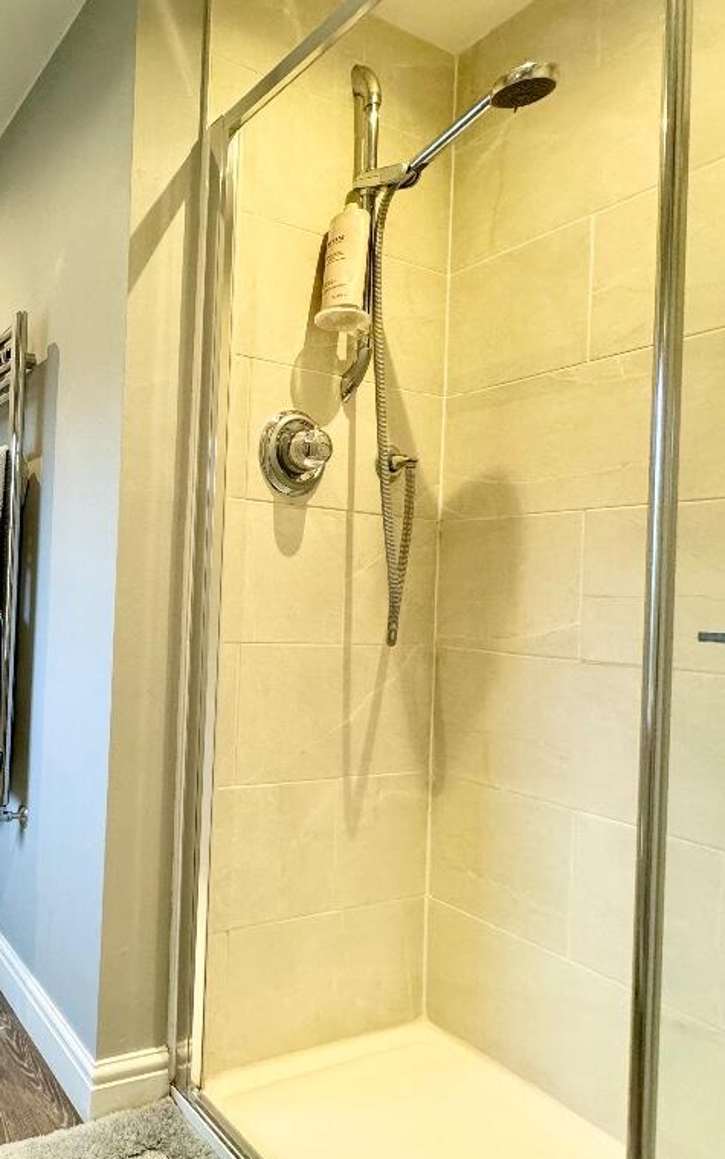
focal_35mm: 20
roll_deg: -2.5
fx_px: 632
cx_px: -52
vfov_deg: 85.1
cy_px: 583
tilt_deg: +0.4
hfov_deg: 46.2
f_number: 2.2
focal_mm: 2.22
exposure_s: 1/100
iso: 250
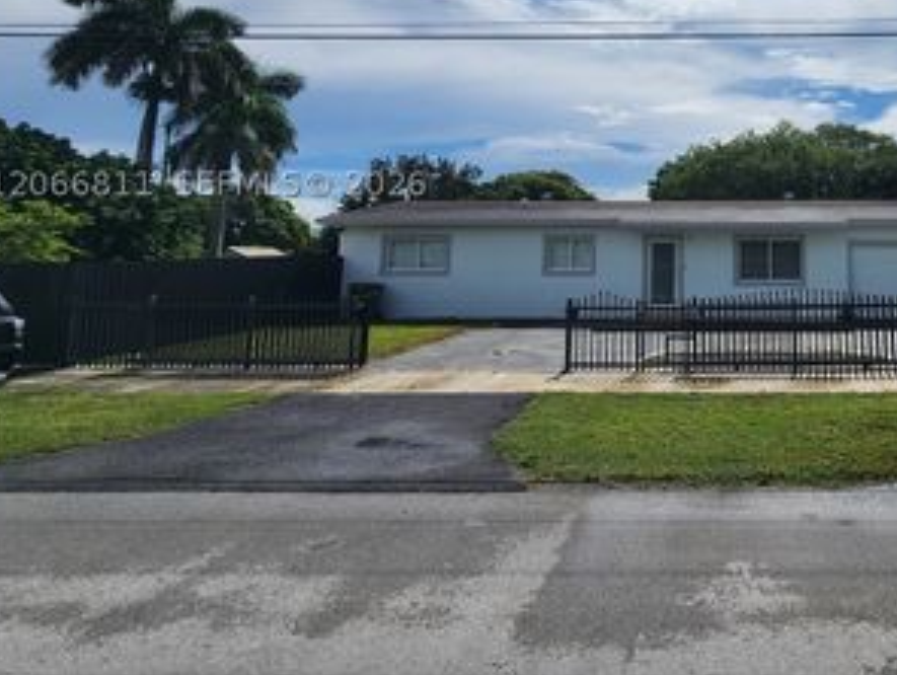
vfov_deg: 58.6
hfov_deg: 68.9
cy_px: 184
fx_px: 571
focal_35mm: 22
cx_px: 718
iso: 50
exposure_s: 1/6669
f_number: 2.2
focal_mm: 2.2
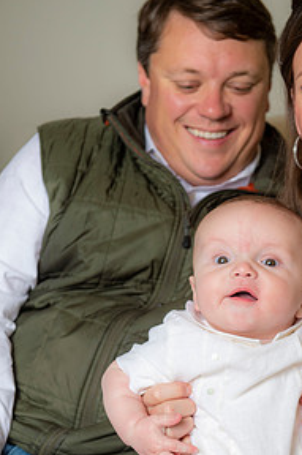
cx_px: 233
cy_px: 324
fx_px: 1225
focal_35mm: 97
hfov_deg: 14.0
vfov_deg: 20.9
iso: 200
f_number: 4.5
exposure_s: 1/200
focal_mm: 62
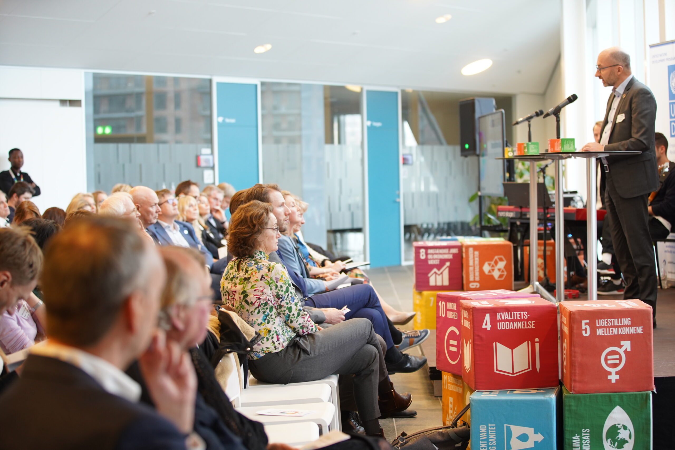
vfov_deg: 19.5
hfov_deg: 28.8
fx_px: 1312
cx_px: 338
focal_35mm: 70
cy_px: 225
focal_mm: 70
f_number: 2.8
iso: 1250
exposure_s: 1/80
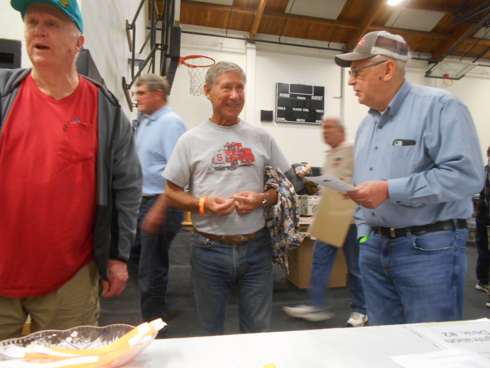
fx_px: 368
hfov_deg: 67.3
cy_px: 184
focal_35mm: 26
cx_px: 245
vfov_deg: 53.1
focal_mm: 4.6
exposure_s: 1/15
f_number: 3.2
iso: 400
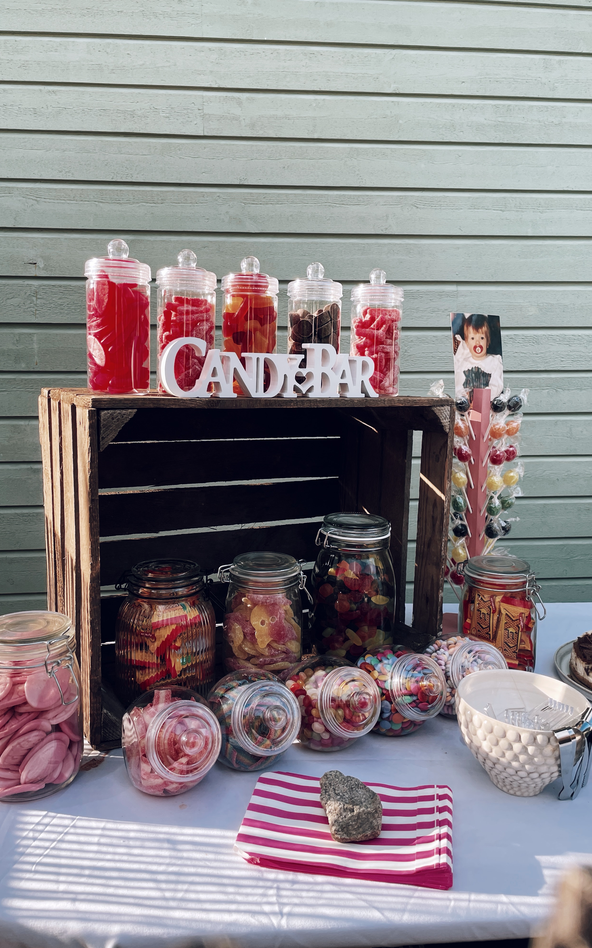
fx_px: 723
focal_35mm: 28
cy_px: 469
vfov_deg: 66.5
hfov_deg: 44.5
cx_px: 306
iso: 32
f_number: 1.6
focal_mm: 4.2
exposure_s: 1/572
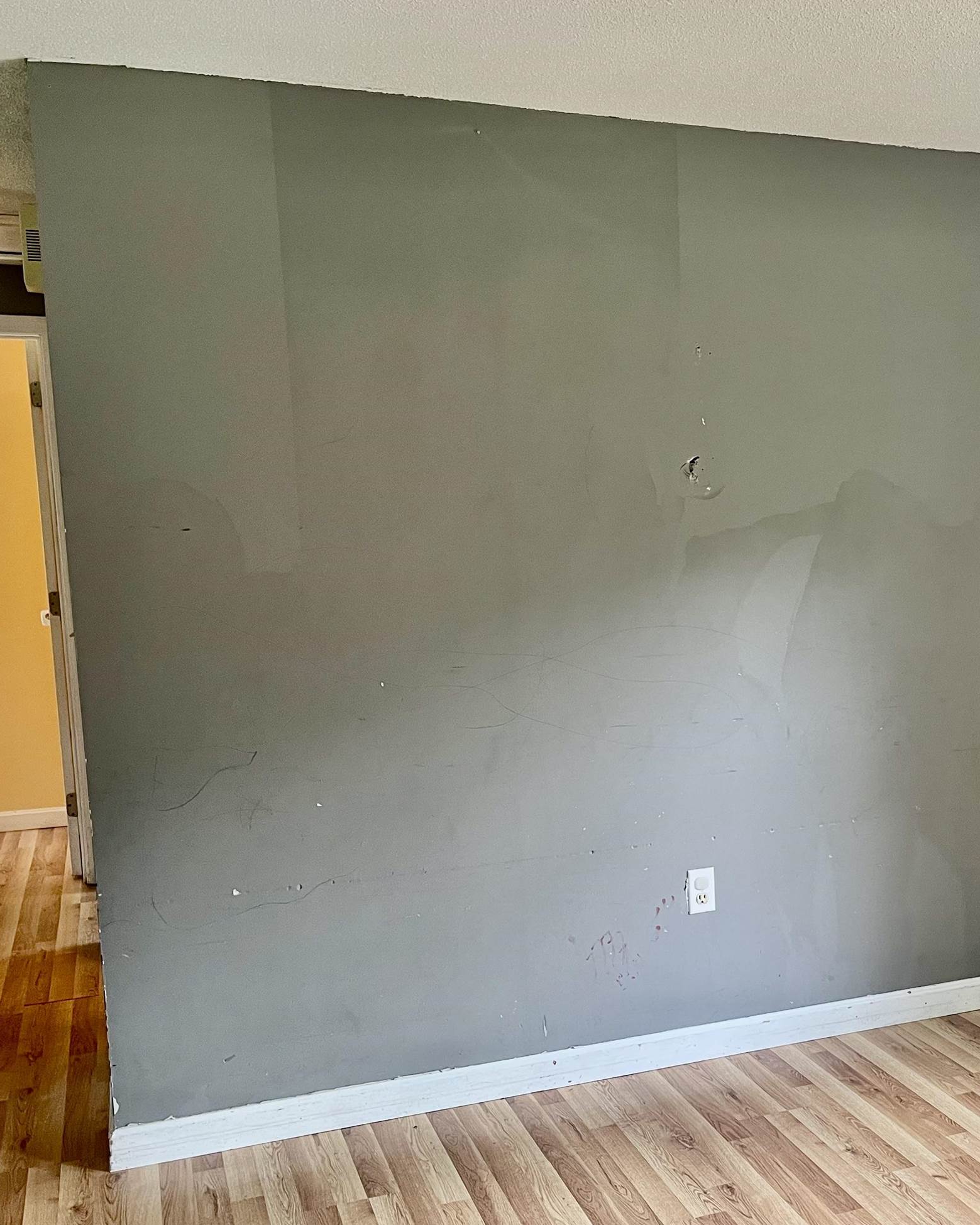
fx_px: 1450
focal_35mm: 40
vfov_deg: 45.7
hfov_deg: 35.9
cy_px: 693
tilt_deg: -8.1
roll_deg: +0.7
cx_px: 810
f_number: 1.6
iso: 125
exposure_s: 1/64
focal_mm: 5.1
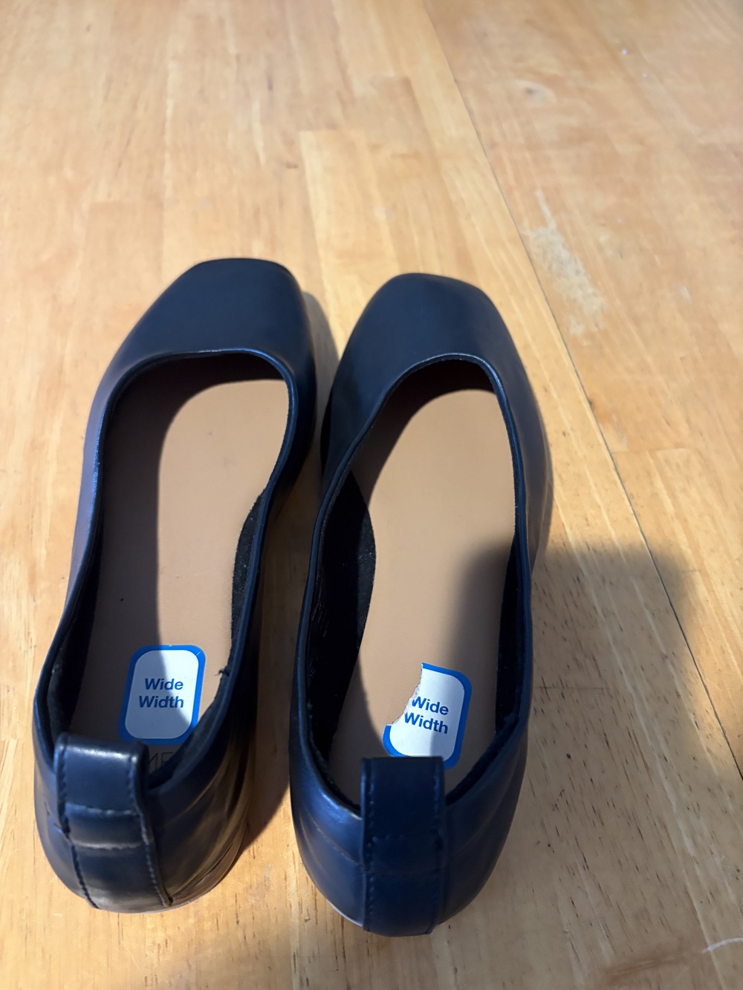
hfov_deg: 53.1
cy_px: 495
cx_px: 372
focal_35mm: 26
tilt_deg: -52.2
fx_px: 744
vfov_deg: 67.3
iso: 500
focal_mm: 5.96
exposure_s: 1/30
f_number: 1.6
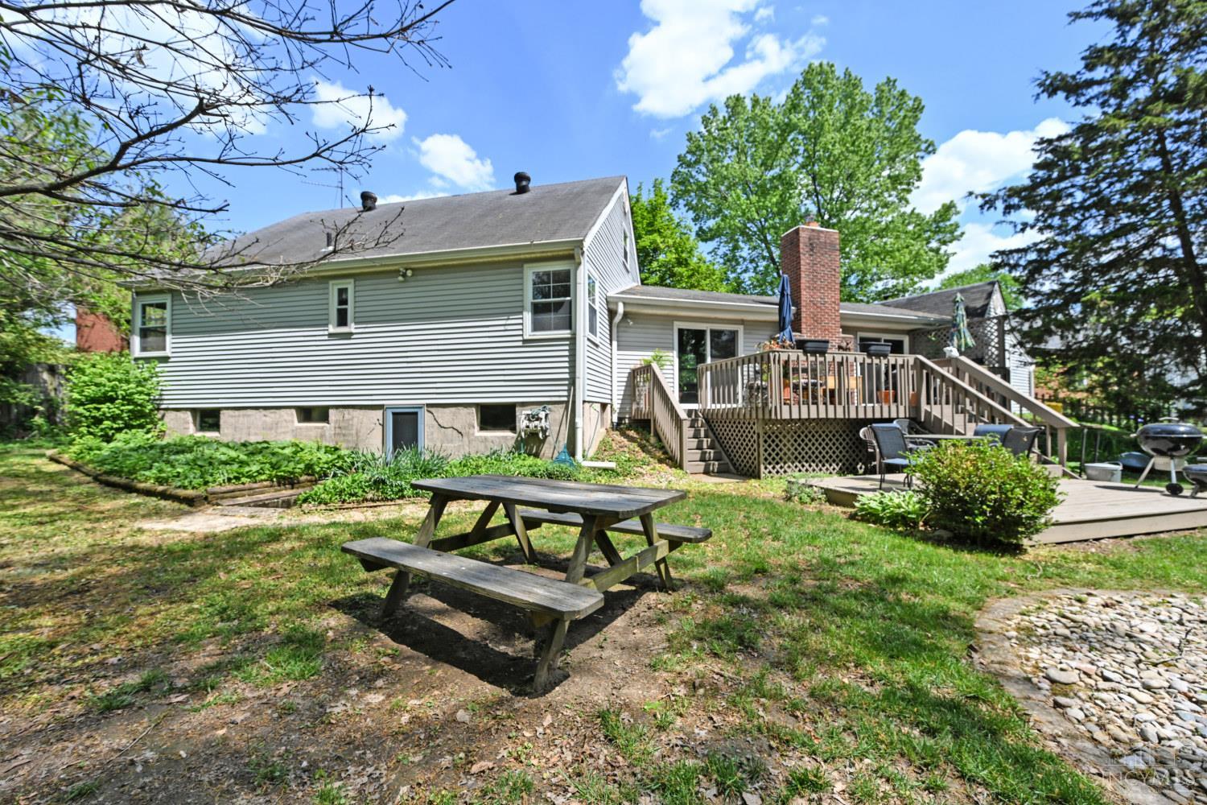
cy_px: 402
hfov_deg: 104.3
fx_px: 469
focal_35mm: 14
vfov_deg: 81.2
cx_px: 604
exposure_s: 1/320
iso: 100
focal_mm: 14
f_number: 6.3
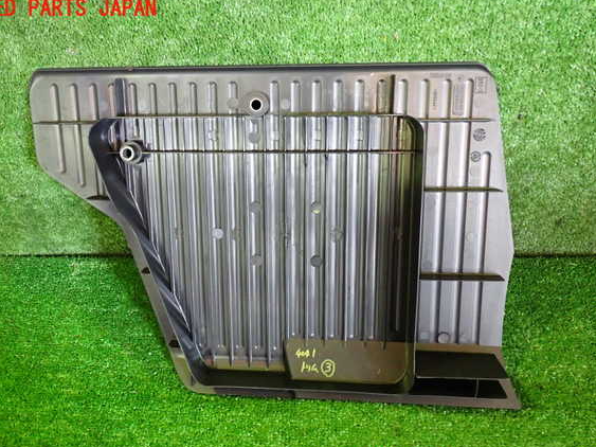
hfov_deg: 56.8
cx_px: 282
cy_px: 234
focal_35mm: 32
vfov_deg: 44.1
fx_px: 551
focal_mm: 5.4
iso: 800
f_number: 2.3
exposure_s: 1/30
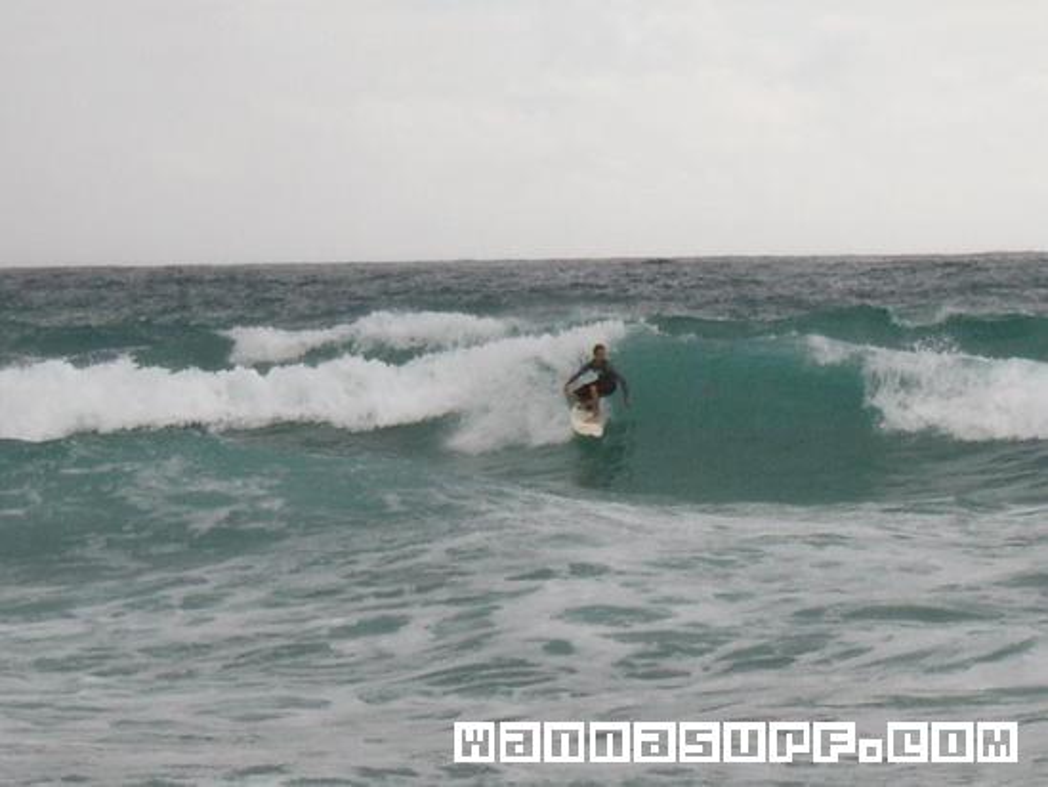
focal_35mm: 104
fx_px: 3149
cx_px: 524
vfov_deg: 14.2
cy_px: 394
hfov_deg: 18.9
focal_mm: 17.4
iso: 63
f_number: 10
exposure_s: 1/125
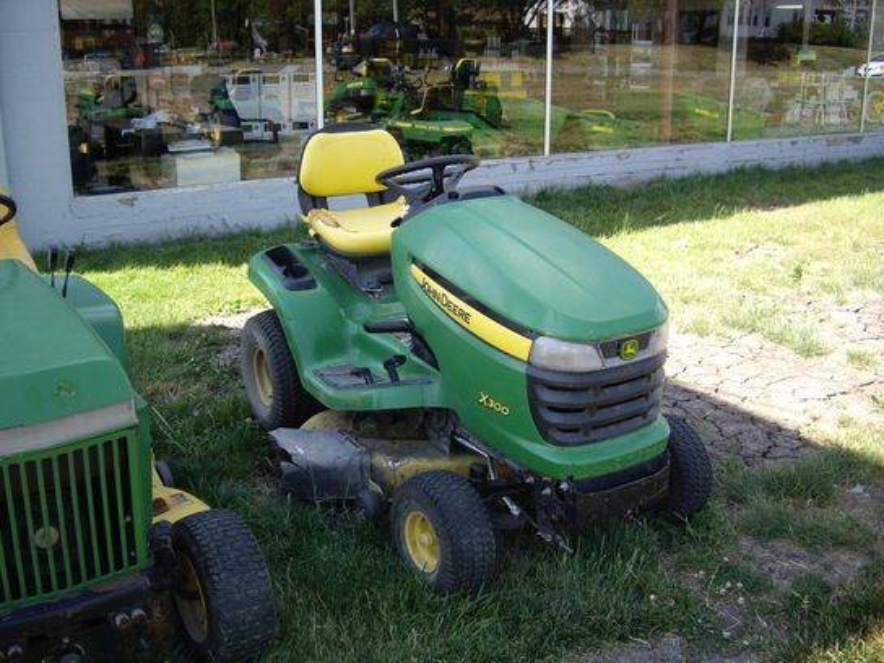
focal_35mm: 38
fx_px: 970
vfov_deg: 37.7
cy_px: 332
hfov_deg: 49.0
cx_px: 442
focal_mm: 7.9
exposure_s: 1/200
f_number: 2.8
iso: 64
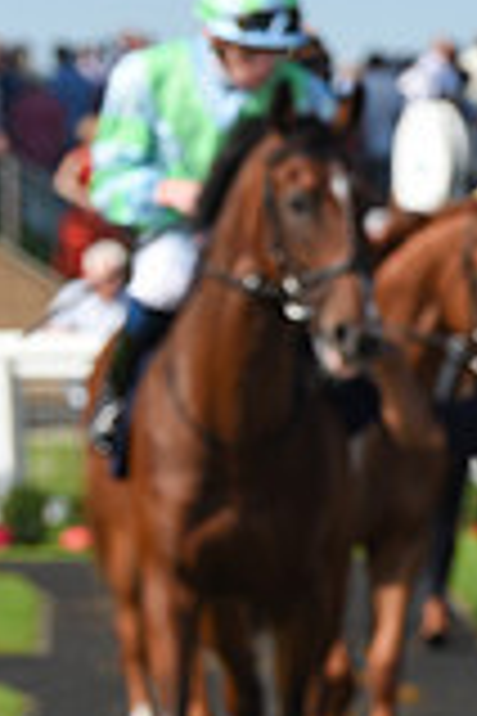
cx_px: 1256
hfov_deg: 3.3
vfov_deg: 5.0
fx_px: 8128
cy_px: 106
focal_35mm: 409
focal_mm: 112
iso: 400
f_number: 5.6
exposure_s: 1/2500
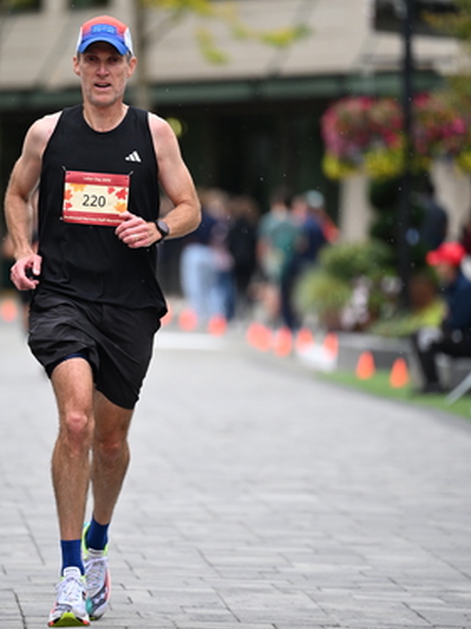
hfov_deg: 5.3
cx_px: 180
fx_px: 5119
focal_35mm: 282
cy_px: 310
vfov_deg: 7.0
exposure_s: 1/1600
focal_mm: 200
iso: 1250
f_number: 2.8
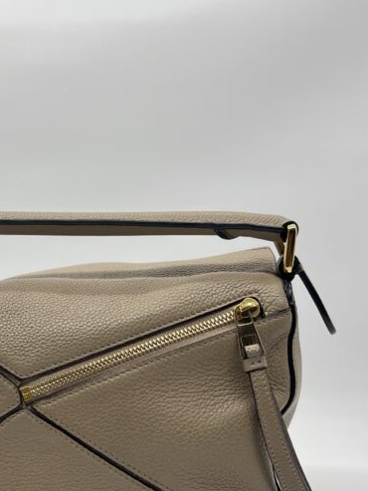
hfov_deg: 26.6
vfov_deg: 34.8
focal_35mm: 54
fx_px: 765
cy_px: 365
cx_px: 85
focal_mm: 5.7
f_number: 1.5
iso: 32
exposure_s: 1/130
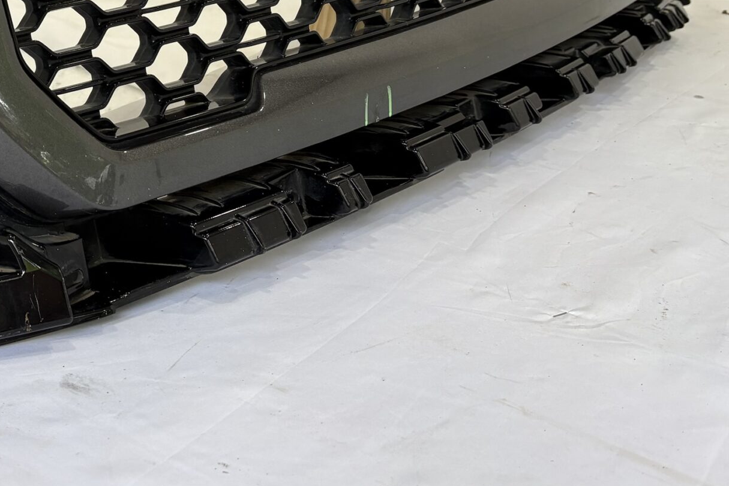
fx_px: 1154
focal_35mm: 57
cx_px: 71
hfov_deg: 33.2
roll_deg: -0.7
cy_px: -45
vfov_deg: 22.5
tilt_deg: -10.7
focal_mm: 5.96
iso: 64
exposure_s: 1/121
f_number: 1.6
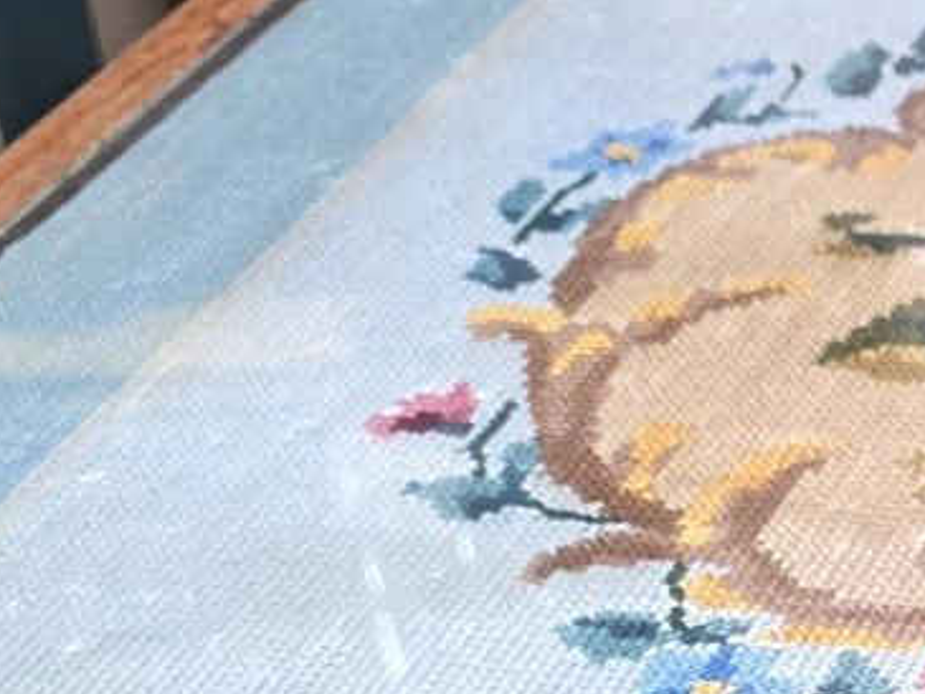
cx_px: 1581
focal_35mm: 126
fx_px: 3368
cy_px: 1350
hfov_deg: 14.1
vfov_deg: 10.8
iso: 160
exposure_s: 1/100
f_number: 1.7
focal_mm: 6.3
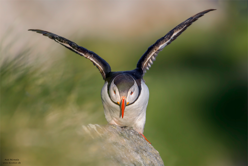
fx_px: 3444
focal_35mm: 500
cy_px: 83
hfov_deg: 4.1
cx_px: 124
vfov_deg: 2.7
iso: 320
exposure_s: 1/1000
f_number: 5.6
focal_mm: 500
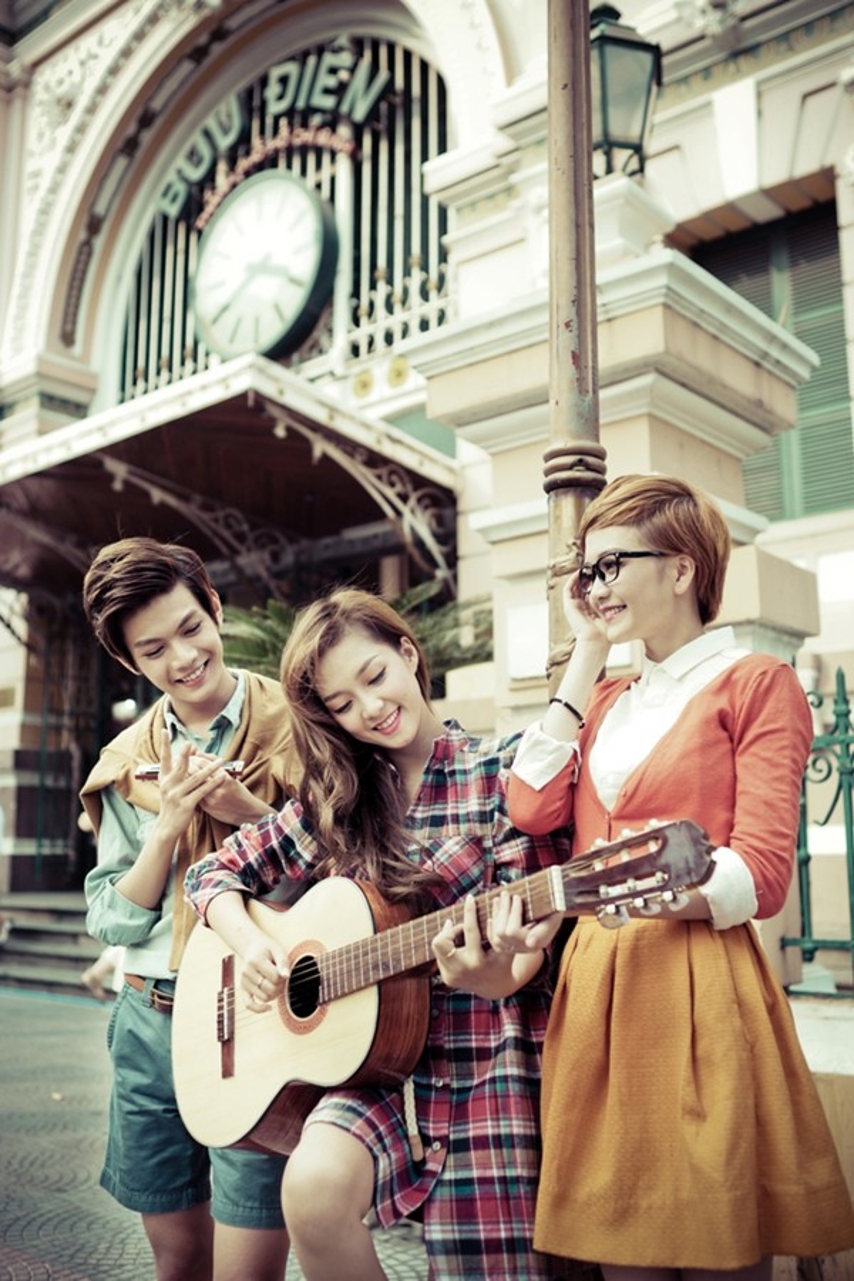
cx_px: 427
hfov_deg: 37.9
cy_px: 640
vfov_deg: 54.4
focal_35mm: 35
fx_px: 1245
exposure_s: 1/400
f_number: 2.8
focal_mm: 35
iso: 320
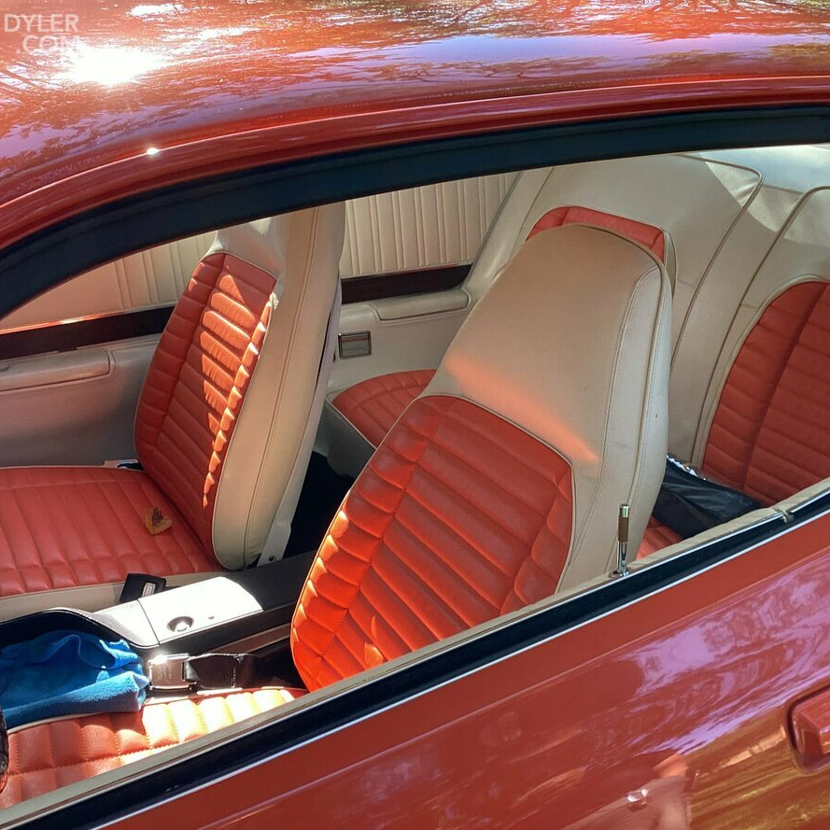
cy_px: 418
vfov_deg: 44.9
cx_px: 490
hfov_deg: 44.7
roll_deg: -0.6
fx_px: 1004
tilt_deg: -28.0
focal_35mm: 37
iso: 50
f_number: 2.4
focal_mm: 3.3
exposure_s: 1/120
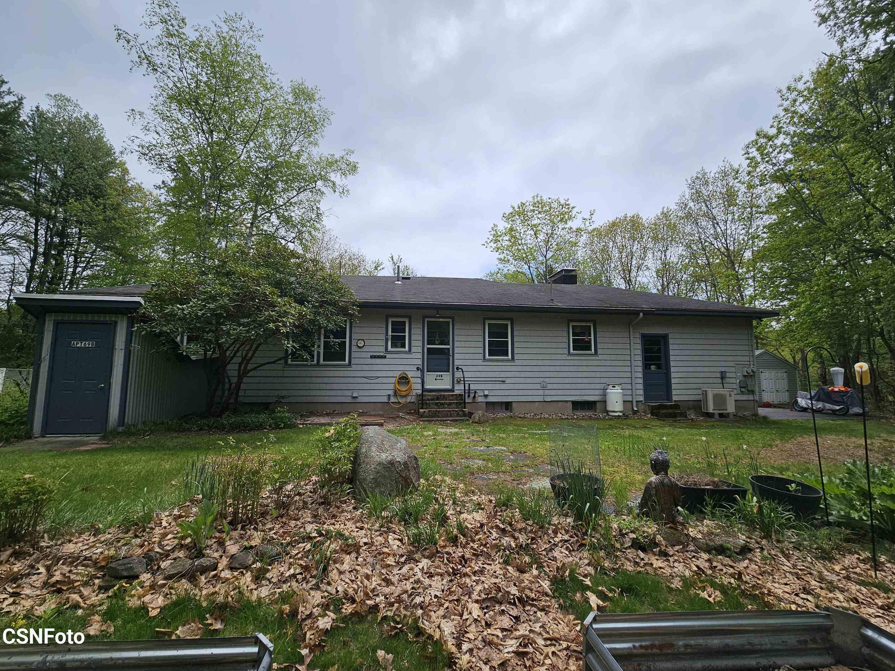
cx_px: 439
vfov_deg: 85.7
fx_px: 362
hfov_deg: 102.1
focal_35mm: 14
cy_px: 333
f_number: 2.2
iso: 50
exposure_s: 1/3291
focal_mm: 2.2
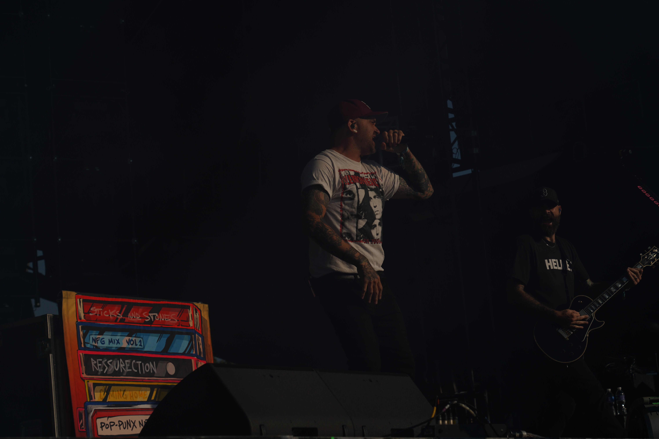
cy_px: 220
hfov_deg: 19.5
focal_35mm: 105
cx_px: 330
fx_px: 1922
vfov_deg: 13.0
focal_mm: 105
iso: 100
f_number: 8
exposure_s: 1/1600
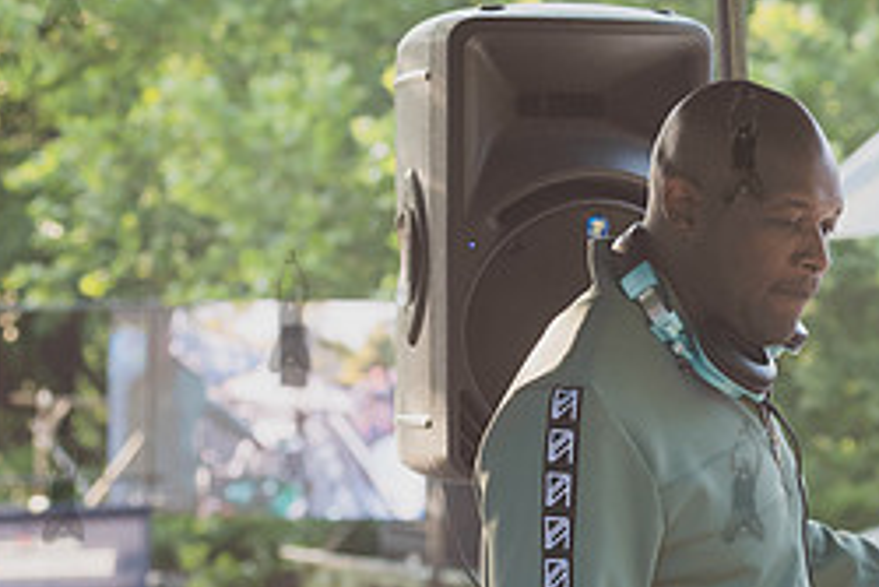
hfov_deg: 9.1
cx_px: 742
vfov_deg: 6.1
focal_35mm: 225
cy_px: 480
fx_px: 5497
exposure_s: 1/500
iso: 800
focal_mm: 92
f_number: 5
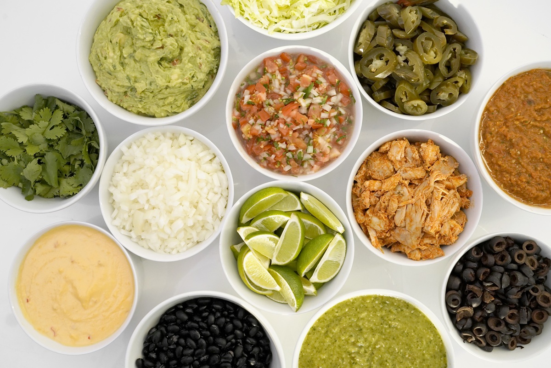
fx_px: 490
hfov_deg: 58.7
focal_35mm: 32
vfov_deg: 41.1
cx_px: 276
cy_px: 184
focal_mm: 32
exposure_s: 1/160
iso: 3200
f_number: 8
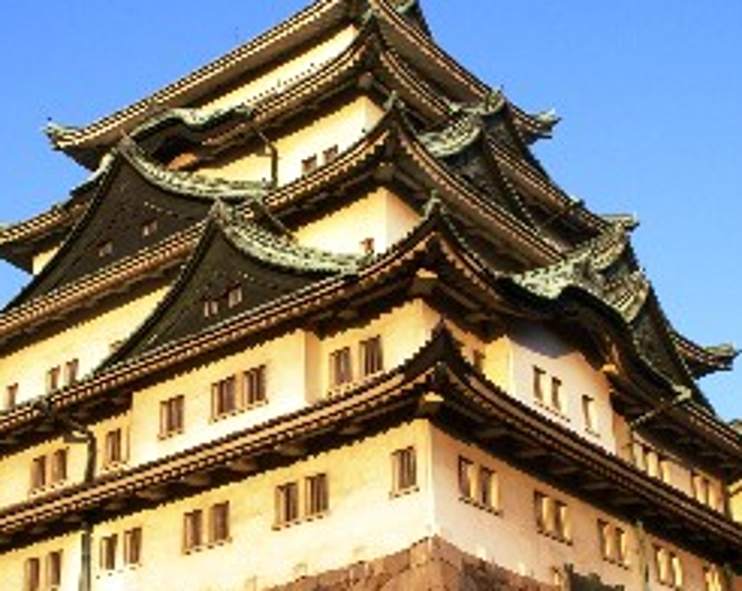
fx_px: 1359
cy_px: 296
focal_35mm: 62
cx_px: 338
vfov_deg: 24.5
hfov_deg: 30.5
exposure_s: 1/60
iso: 100
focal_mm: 18
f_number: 11
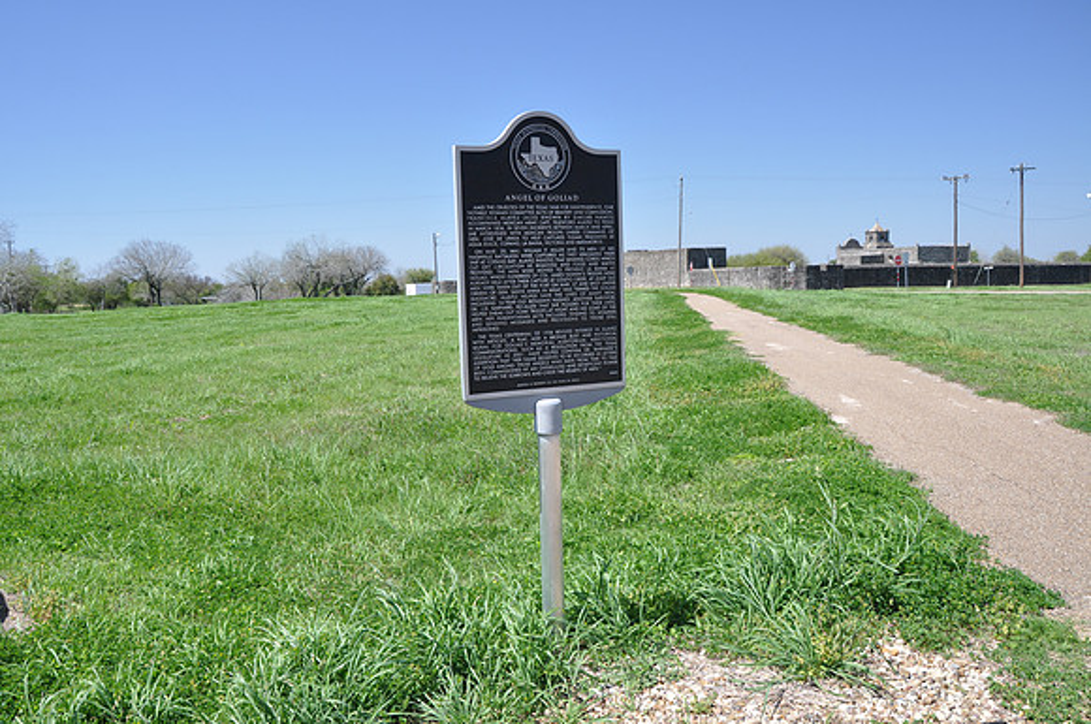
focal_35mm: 32
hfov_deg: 59.6
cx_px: 546
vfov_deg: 41.6
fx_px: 953
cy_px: 362
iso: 200
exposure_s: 1/80
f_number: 9
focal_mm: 21
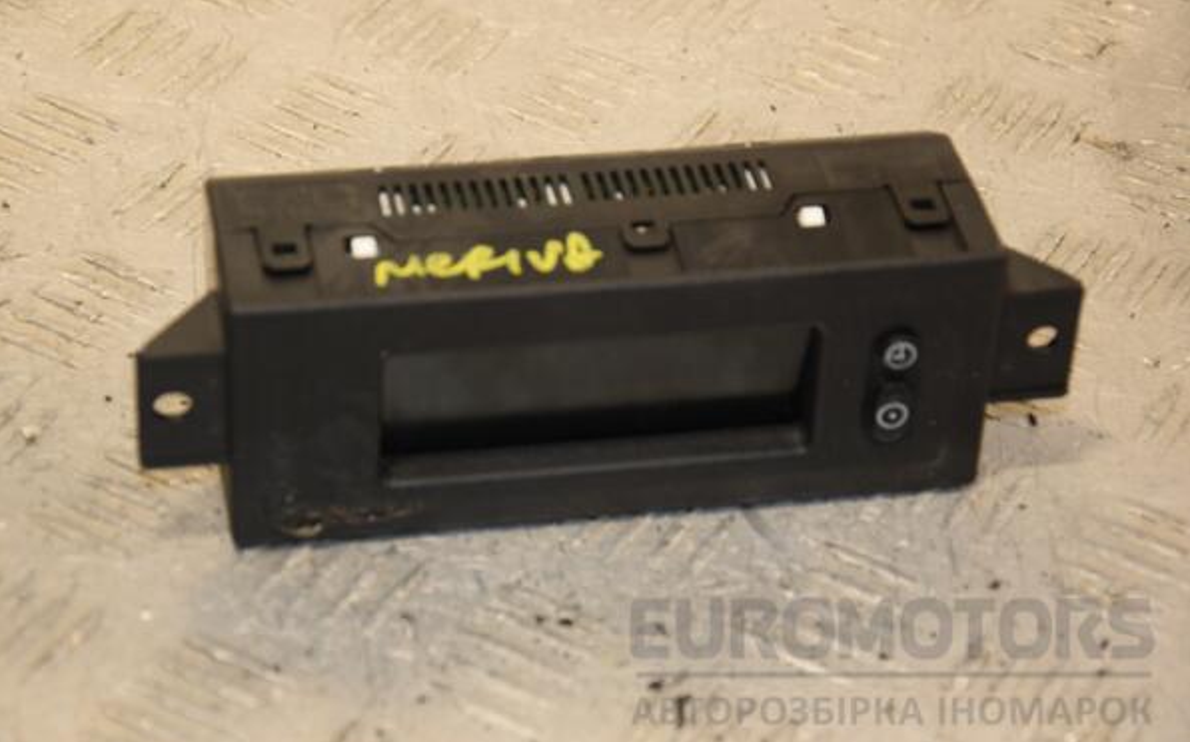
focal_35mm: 116
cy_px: 363
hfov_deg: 18.1
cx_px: 593
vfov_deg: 11.3
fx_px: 3745
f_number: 5.3
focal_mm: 75
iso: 800
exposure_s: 1/160
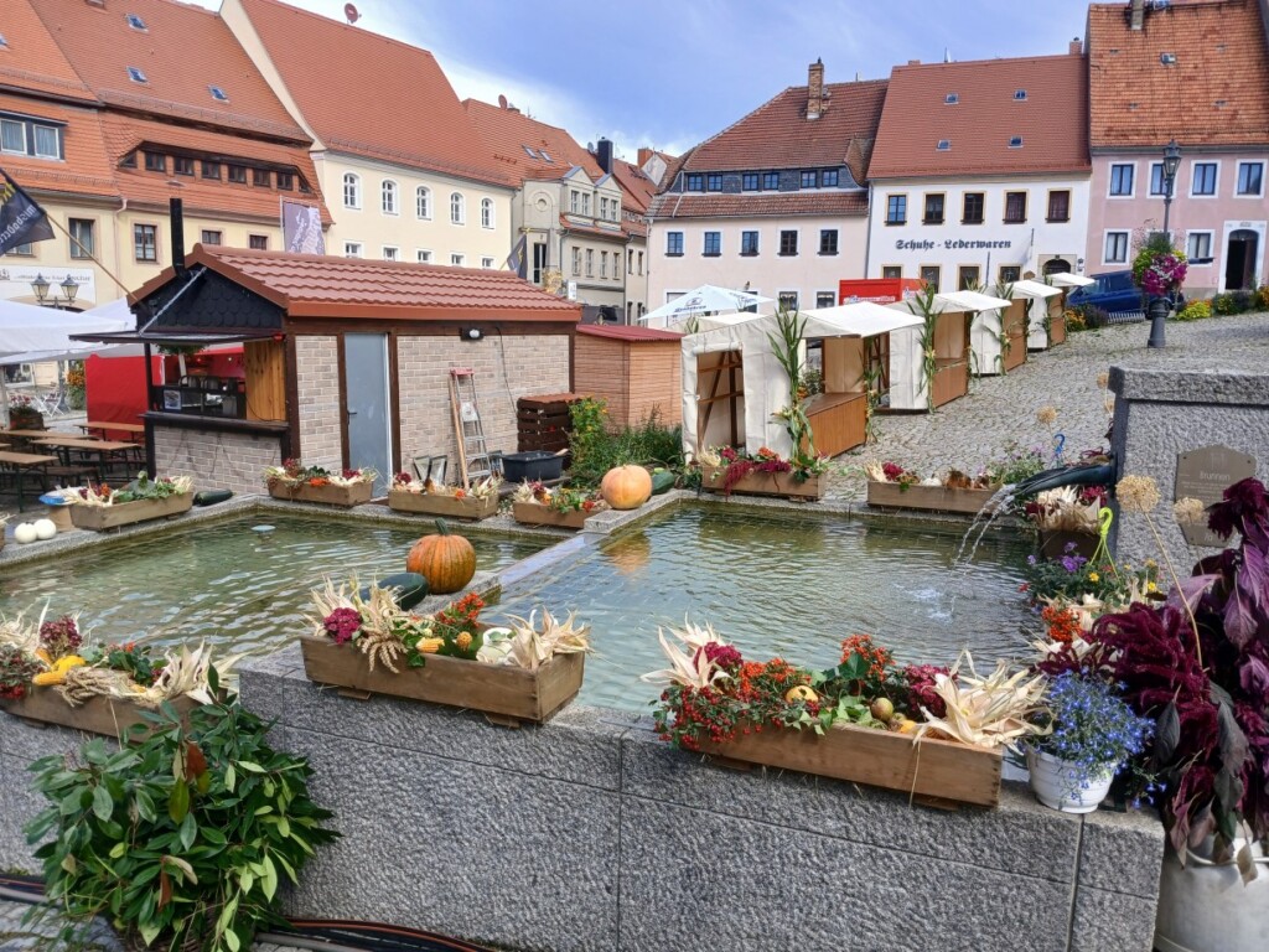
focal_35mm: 26
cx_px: 634
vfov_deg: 53.1
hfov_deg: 67.3
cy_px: 476
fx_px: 953
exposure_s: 1/310
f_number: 1.8
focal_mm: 3.98
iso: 20
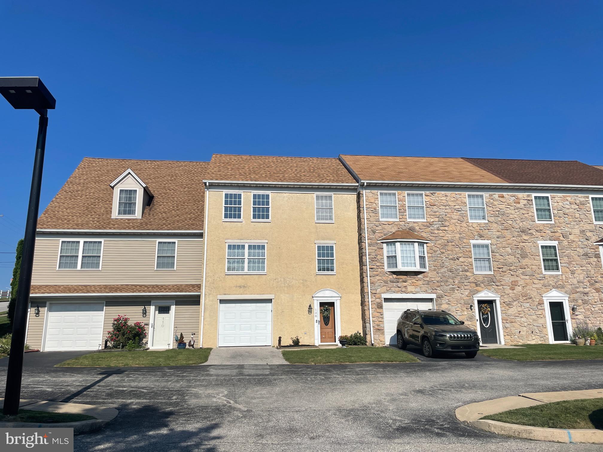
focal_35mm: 26
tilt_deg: +13.2
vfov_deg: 53.1
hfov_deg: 67.3
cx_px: 302
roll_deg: +1.7
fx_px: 453
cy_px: 226
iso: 32
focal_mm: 4.2
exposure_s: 1/7299
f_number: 1.6
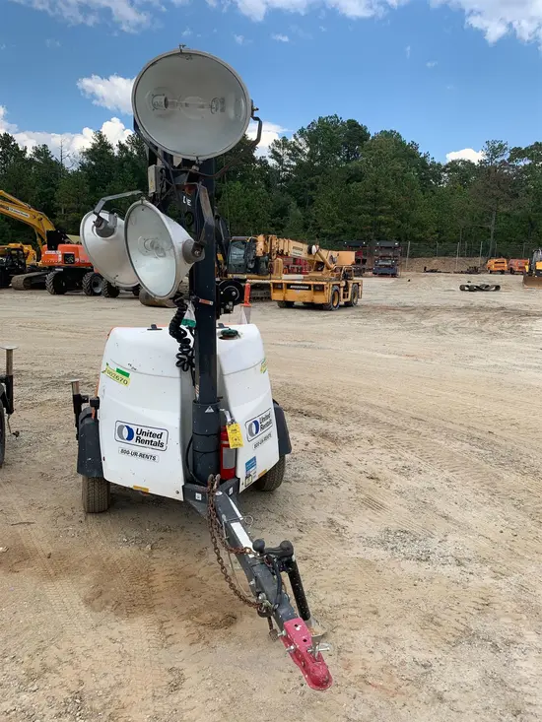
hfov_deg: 53.1
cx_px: 271
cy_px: 361
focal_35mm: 26
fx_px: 543
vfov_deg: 67.3
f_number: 1.8
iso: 25
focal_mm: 4.25
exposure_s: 1/1124
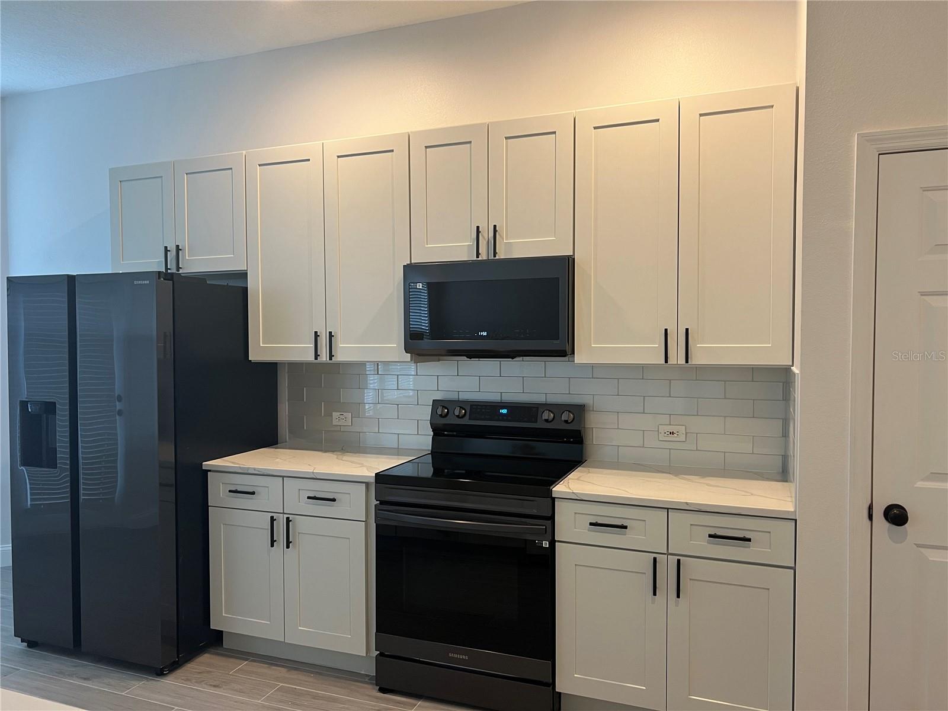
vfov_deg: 53.1
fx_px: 712
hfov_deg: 67.3
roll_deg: -0.3
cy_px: 356
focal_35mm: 26
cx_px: 474
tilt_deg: -2.6
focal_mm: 5.7
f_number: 1.5
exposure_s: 1/60
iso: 80
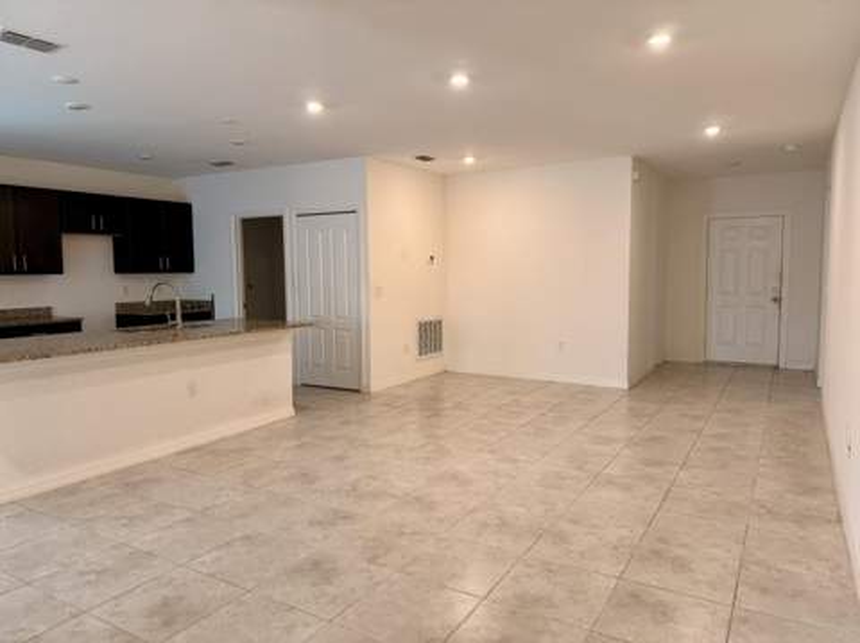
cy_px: 322
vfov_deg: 56.7
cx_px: 430
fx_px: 596
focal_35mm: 24
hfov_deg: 71.7
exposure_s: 1/120
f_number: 1.78
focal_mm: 6.76
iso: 200
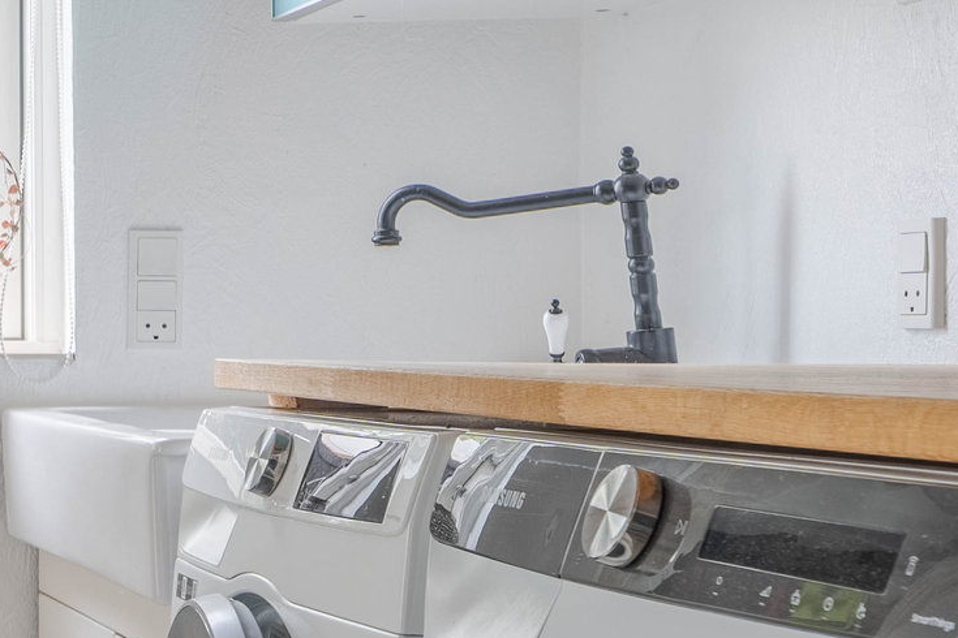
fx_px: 2608
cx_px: -676
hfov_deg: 17.5
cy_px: 302
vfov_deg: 14.0
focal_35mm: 98
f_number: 8
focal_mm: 24
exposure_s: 1/320
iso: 320
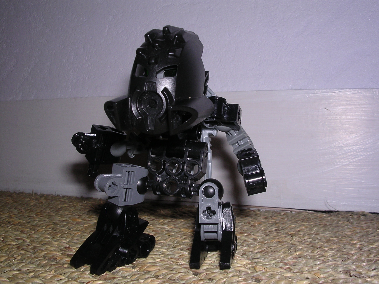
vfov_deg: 37.7
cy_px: 142
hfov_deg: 49.0
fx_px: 416
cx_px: 190
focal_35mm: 38
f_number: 5.6
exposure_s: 1/60.1
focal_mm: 5.8
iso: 100
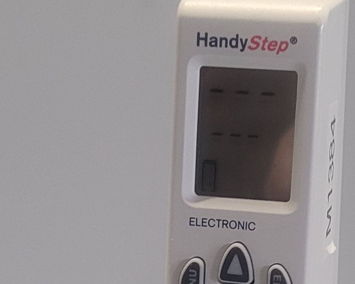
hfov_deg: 20.9
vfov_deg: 15.7
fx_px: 956
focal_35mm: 91
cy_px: 414
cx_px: 255
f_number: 1.8
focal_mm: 5.4
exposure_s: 1/50
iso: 400
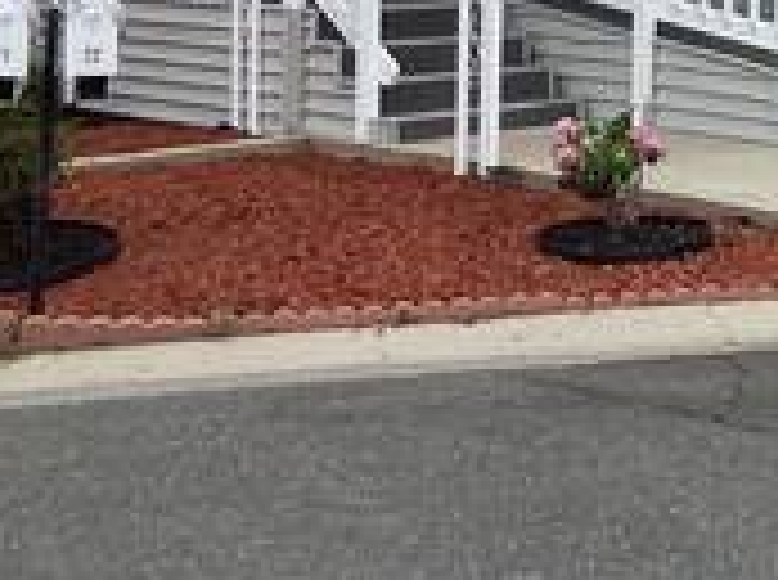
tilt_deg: +1.3
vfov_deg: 15.3
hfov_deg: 19.9
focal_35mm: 92
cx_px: 958
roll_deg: -0.8
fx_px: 2063
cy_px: -171
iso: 25
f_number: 2.4
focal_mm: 3.3
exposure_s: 1/1733
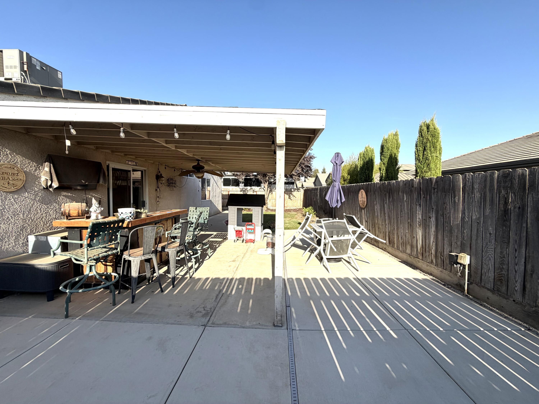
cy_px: 202
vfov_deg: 85.7
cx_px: 270
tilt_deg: -2.5
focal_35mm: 14
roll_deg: -0.6
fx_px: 218
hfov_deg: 102.1
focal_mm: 2.22
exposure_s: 1/770
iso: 32
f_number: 2.2
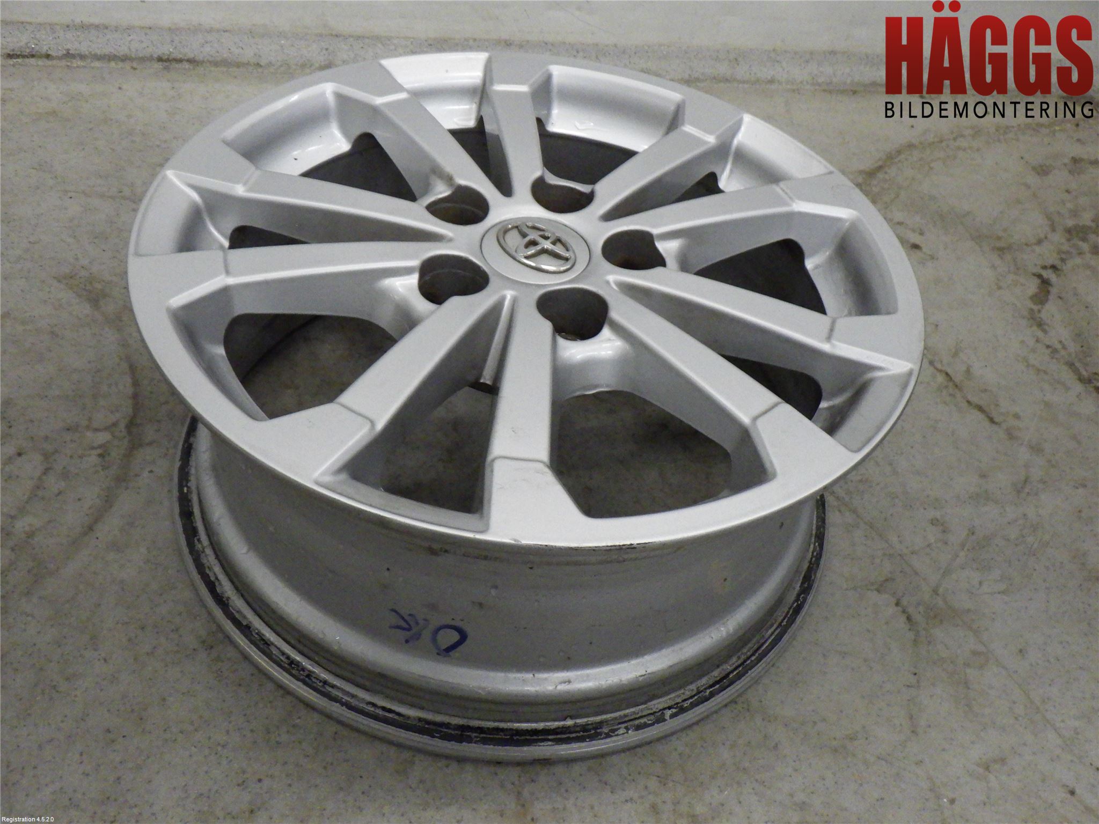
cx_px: 550
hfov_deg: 54.0
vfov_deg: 41.8
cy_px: 412
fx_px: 1079
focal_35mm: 34
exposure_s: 1/50
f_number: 3.8
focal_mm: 6.1
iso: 400
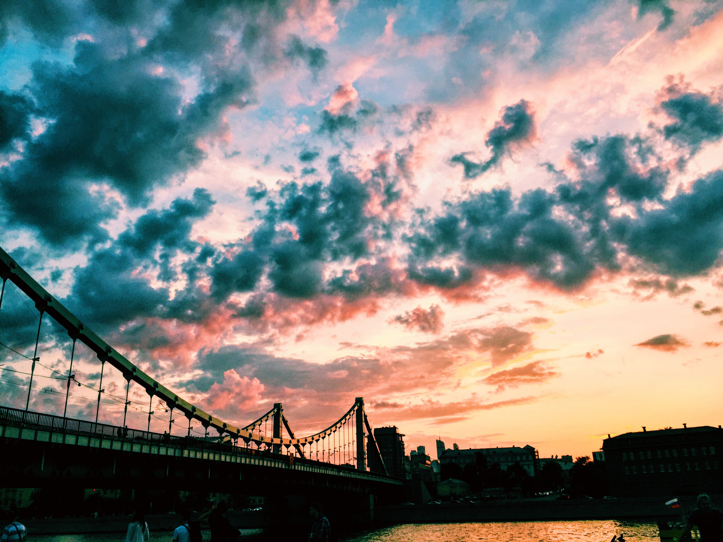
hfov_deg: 61.7
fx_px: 606
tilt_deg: +22.2
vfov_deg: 48.2
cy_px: 271
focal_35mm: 29
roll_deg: +0.5
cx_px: 362
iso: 32
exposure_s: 1/416
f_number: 2.2
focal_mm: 4.15
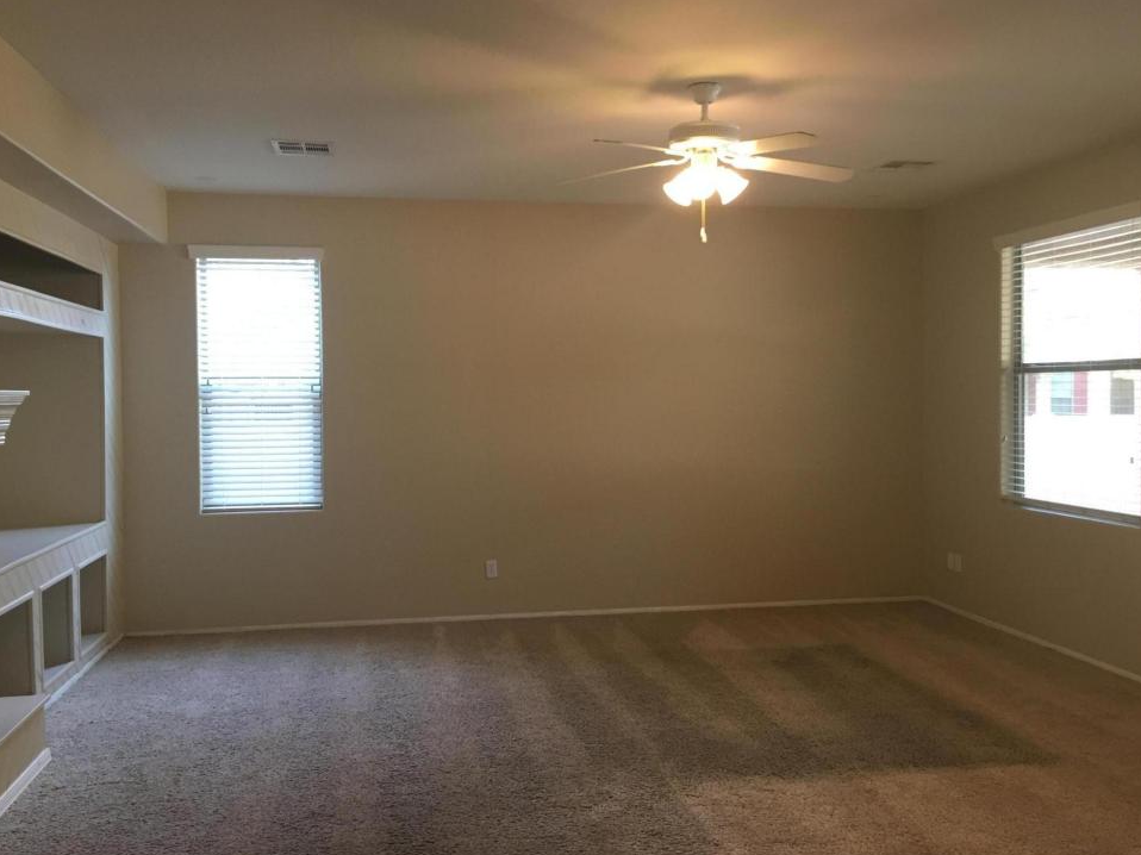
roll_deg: +0.9
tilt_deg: -0.6
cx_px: 566
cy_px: 414
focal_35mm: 31
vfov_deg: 45.4
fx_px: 1022
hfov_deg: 58.4
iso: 80
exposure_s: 1/30
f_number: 2.2
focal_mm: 4.15
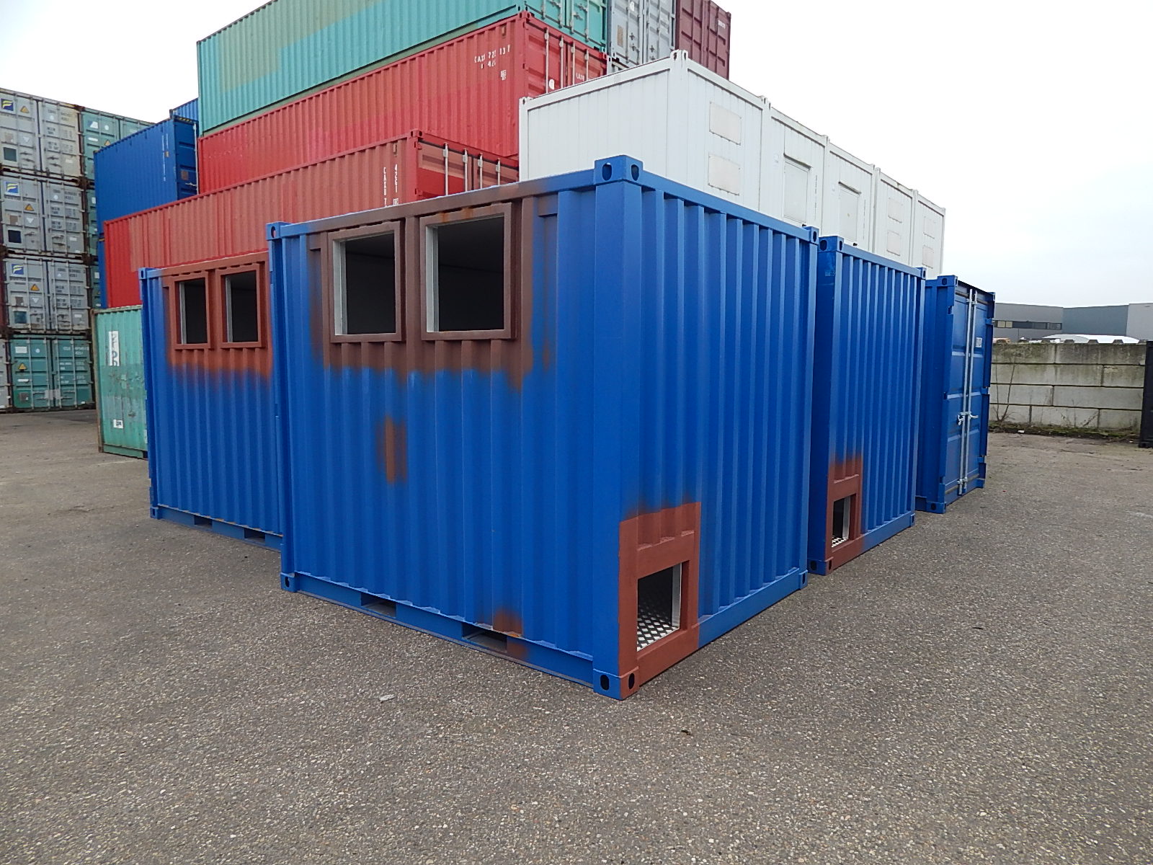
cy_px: 432
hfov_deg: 73.9
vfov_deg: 58.9
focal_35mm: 23
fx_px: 766
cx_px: 576
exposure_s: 1/100
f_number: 3
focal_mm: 4
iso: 125
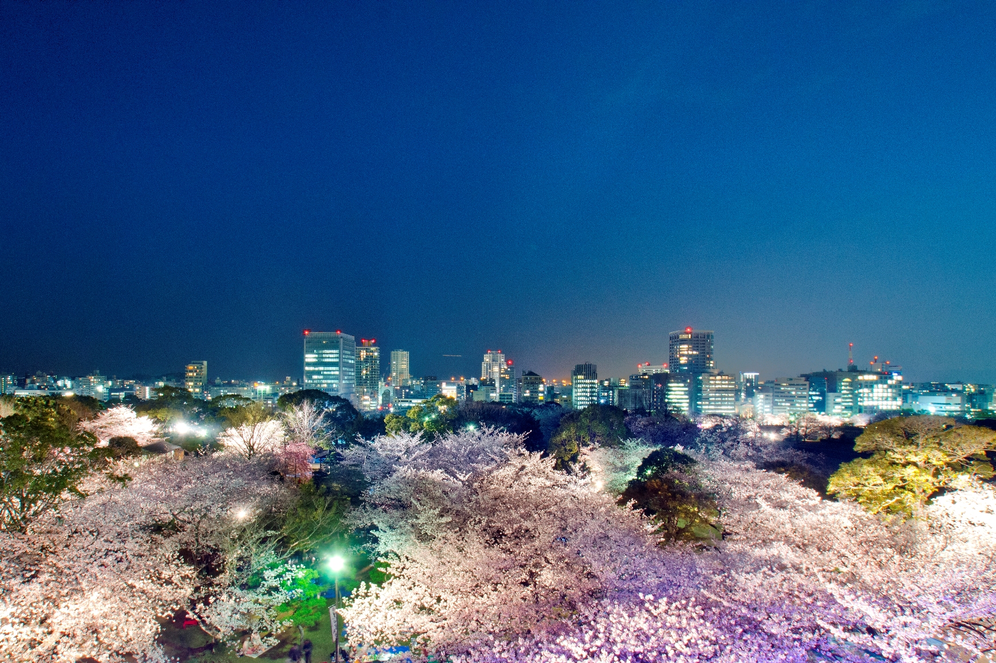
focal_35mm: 16
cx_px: 498
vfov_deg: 72.0
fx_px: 456
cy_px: 332
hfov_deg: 95.0
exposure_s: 8
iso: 400
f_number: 9
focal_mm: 11
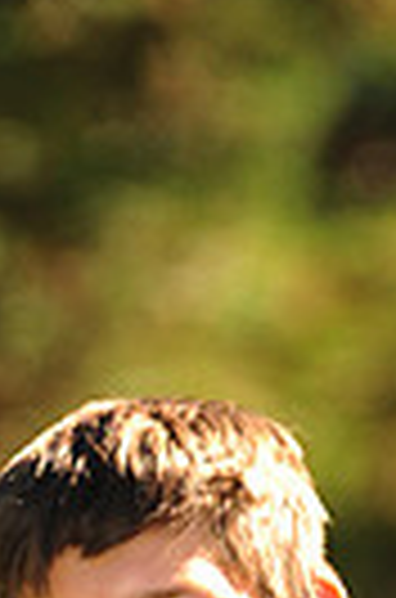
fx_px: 14479
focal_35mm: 873
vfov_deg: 2.4
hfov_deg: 1.6
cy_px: 1272
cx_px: 68
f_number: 4.5
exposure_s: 1/250
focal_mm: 200
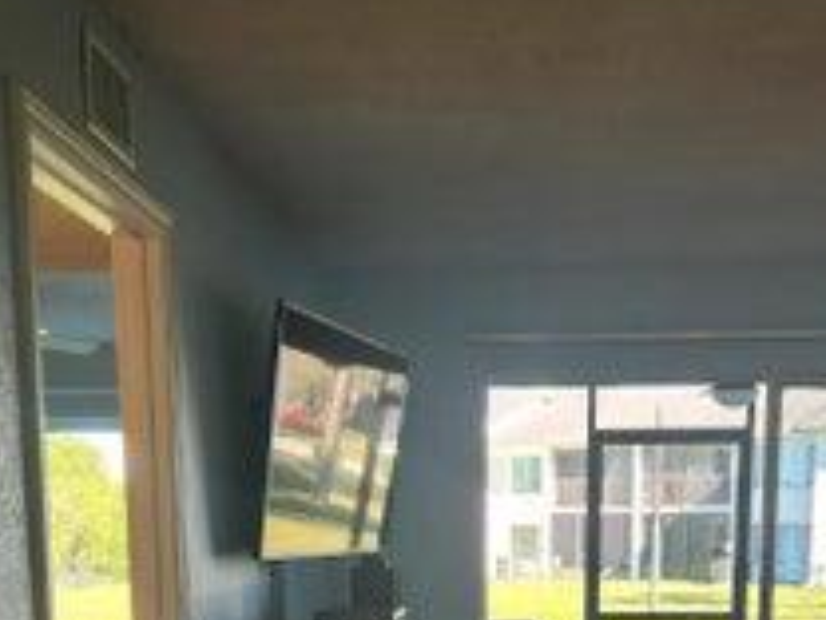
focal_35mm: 53
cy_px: 711
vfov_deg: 25.2
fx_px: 1265
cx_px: 449
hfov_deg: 36.1
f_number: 1.8
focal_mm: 5.4
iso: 100
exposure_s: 1/180
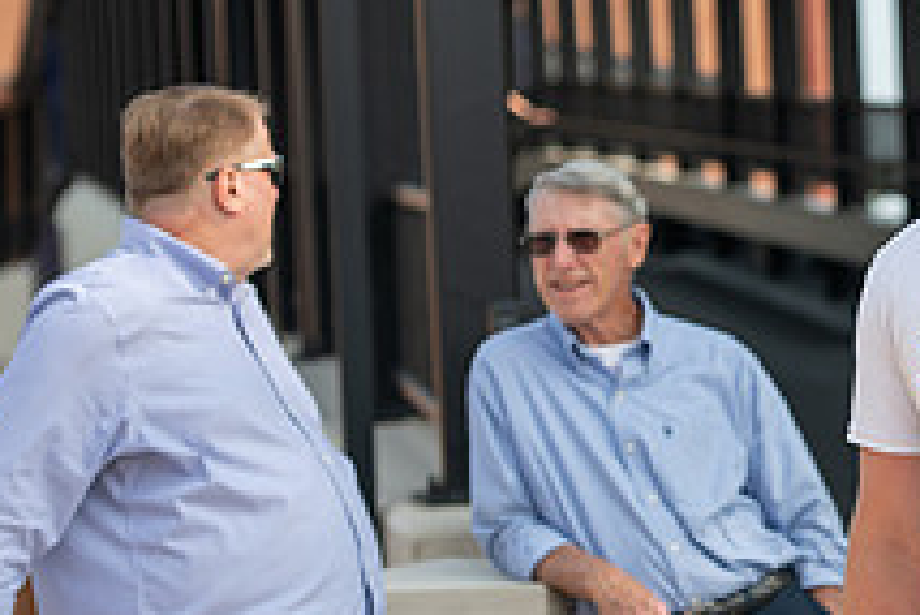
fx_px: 6572
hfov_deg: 8.0
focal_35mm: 257
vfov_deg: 5.4
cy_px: 264
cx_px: 984
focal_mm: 95
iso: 160
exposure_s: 1/800
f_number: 4
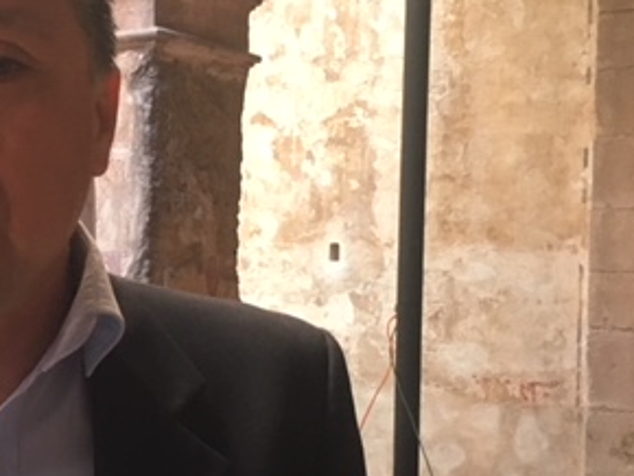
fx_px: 1173
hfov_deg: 29.3
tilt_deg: -0.4
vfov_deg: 23.0
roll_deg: -1.5
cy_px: 255
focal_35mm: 64
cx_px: 90
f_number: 2.2
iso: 200
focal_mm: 4.15
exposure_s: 1/17
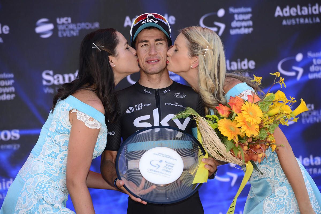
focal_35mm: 170
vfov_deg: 8.1
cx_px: 160
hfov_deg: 12.1
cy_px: 107
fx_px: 1515
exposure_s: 1/250
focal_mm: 170
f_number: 5.6
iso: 200
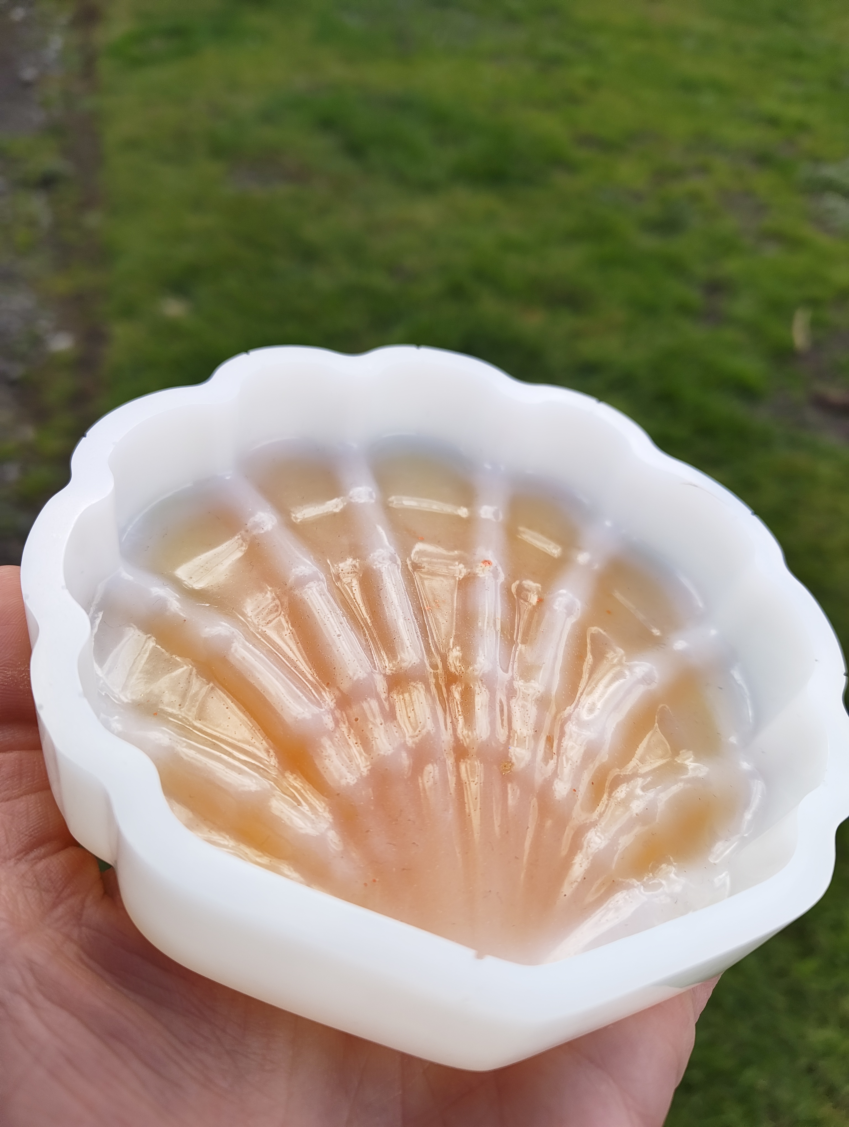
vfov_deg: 71.5
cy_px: 564
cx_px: 424
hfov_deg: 56.9
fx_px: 783
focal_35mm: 24
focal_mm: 5.56
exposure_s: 1/334
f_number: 1.88
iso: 50
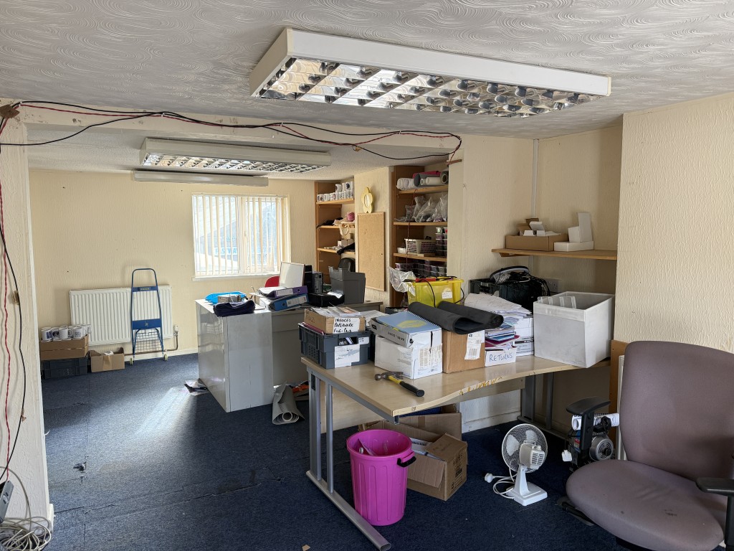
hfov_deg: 71.6
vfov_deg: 56.8
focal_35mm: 24
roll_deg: +0.0
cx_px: 367
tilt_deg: -5.5
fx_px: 509
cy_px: 276
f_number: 1.78
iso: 250
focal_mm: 6.76
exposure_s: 1/60
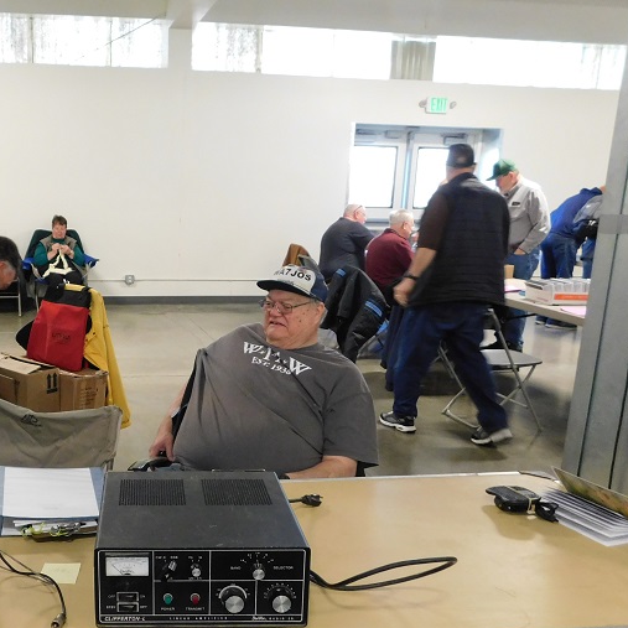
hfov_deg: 43.1
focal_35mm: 37
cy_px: 349
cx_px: 135
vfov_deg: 44.9
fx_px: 759
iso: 360
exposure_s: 1/30
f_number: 3
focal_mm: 4
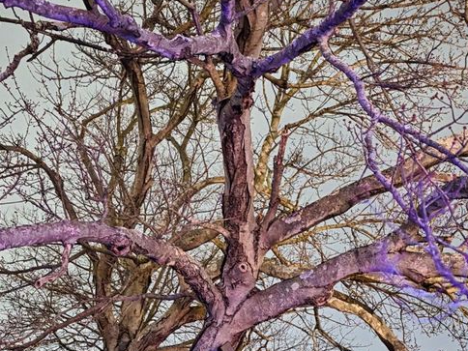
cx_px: 208
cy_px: 287
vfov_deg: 25.2
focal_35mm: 57
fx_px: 771
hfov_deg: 33.7
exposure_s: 1/2
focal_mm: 6.3
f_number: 1.7
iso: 3200
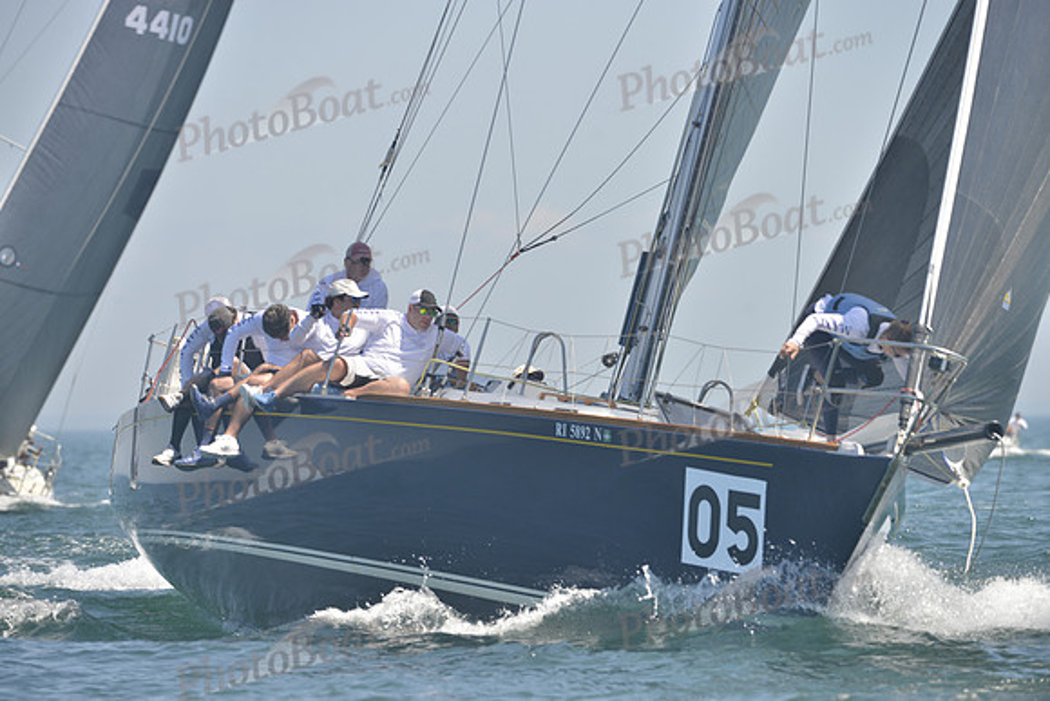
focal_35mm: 220
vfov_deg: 6.2
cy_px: 350
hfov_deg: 9.4
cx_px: 525
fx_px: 6418
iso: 280
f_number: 6.3
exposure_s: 1/1000
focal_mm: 220
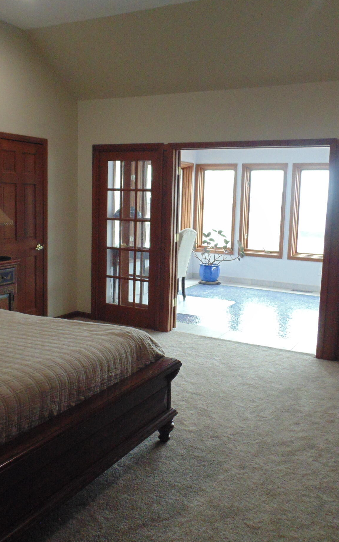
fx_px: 488
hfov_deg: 38.3
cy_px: 267
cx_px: 155
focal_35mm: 33
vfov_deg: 58.1
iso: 250
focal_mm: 4
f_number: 3.1
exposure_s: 1/30
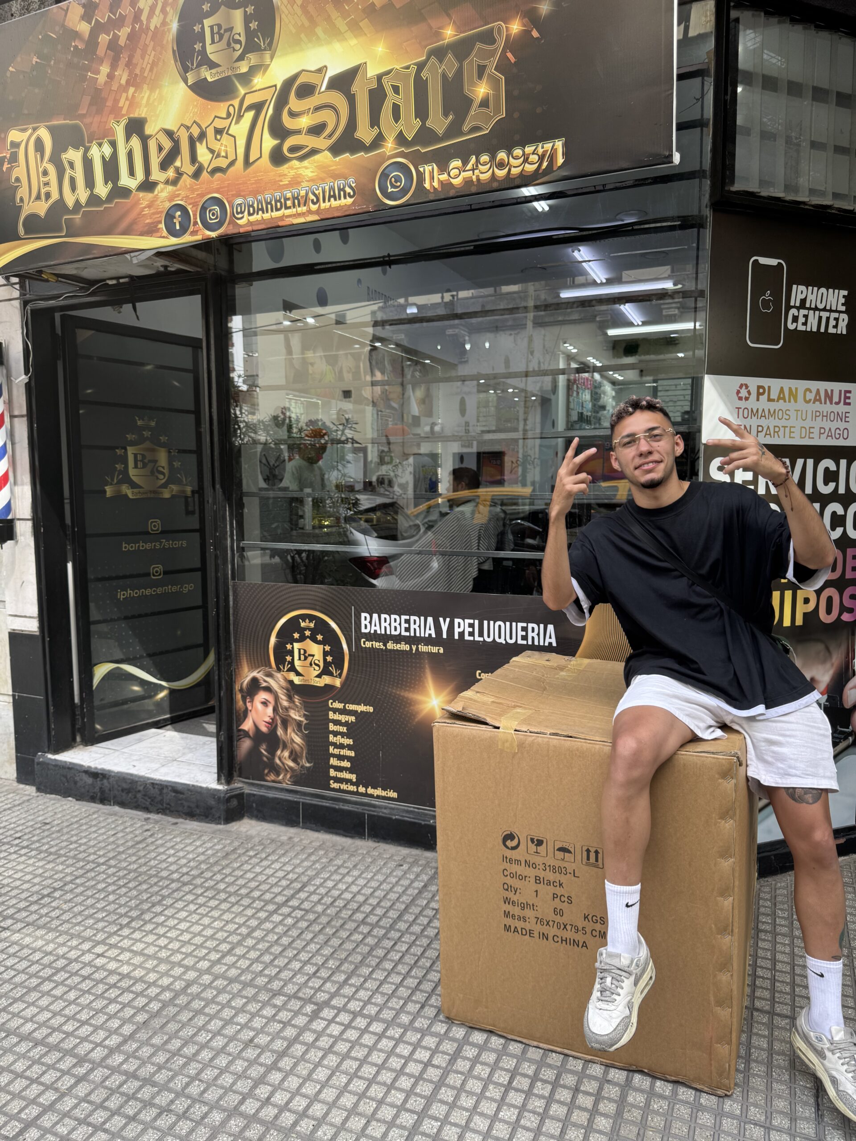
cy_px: 570
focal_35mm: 24
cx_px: 428
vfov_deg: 71.6
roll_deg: +1.1
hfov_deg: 56.8
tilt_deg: -6.8
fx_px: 791
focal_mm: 6.76
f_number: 1.78
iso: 80
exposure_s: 1/356
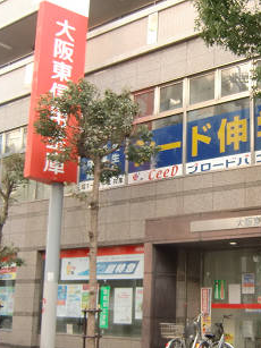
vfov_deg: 38.2
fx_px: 503
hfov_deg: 28.4
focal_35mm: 50
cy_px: 189
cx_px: 212
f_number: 3.2
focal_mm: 4.3
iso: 64
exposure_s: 1/60
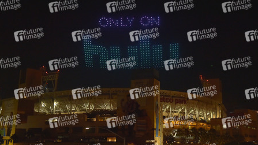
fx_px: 260
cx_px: 129
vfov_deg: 31.1
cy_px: 78
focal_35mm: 38
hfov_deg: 52.8
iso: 2500
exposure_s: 1/250
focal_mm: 36
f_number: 2.8
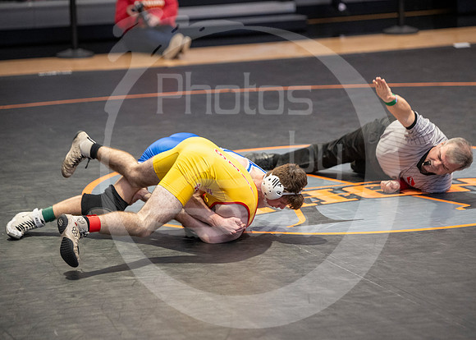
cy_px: 180
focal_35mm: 161
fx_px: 2173
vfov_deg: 8.9
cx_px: 253
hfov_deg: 12.5
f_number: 2.8
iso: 3200
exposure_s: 1/1000
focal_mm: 135
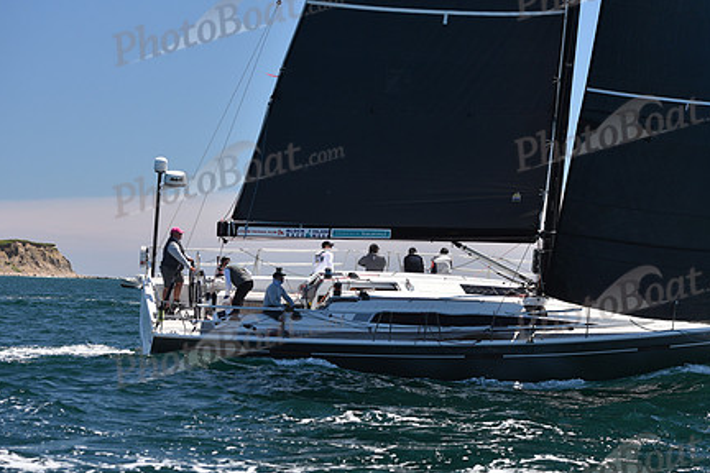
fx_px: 1854
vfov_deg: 14.6
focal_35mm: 94
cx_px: 431
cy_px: 237
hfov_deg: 21.6
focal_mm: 70
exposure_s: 1/800
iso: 250
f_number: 4.5
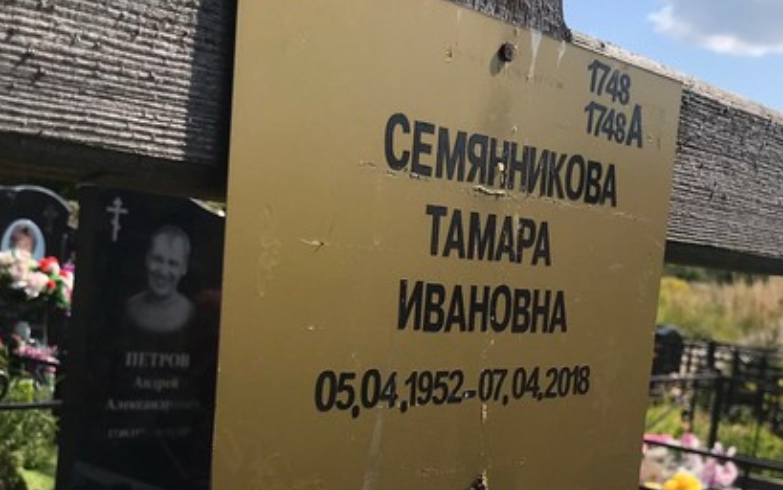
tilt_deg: -8.6
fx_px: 1238
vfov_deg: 21.9
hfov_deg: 35.0
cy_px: 433
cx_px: 450
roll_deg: -7.0
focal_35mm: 58
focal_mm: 3.99
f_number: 1.8
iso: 20
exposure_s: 1/2994
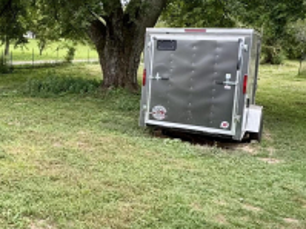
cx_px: 4
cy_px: 92
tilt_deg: -8.3
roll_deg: -4.0
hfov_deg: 36.6
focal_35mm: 47
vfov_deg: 30.8
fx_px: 415
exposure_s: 1/237
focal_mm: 2.22
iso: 40
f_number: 2.2
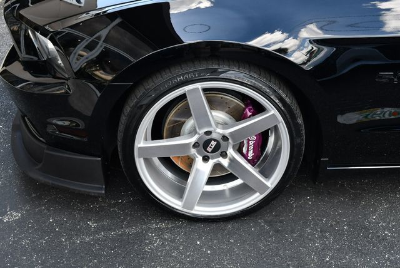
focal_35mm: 44
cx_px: 200
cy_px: 134
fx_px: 489
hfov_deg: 44.5
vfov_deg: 30.6
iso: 400
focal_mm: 22
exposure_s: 1/250
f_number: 5.6
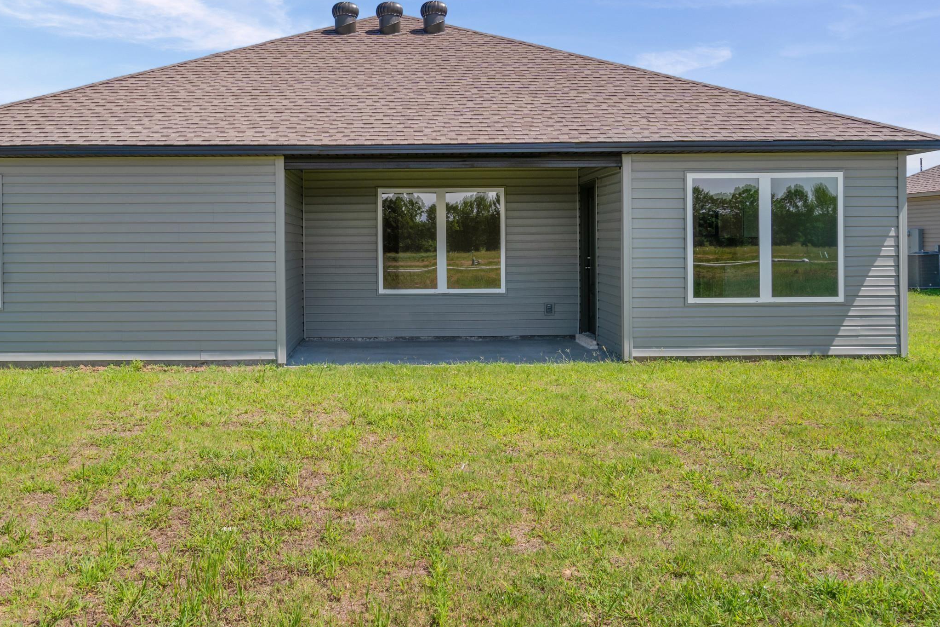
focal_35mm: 33
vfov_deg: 39.8
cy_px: 246
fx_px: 862
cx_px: 402
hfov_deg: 57.0
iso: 250
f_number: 9
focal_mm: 18
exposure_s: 1/125
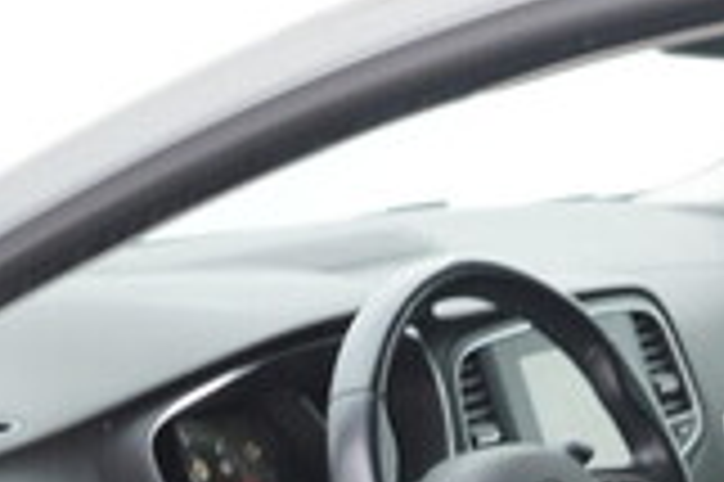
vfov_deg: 10.6
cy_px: 795
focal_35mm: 123
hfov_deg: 16.5
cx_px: 580
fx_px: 2471
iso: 125
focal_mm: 24
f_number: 2.8
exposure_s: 1/40
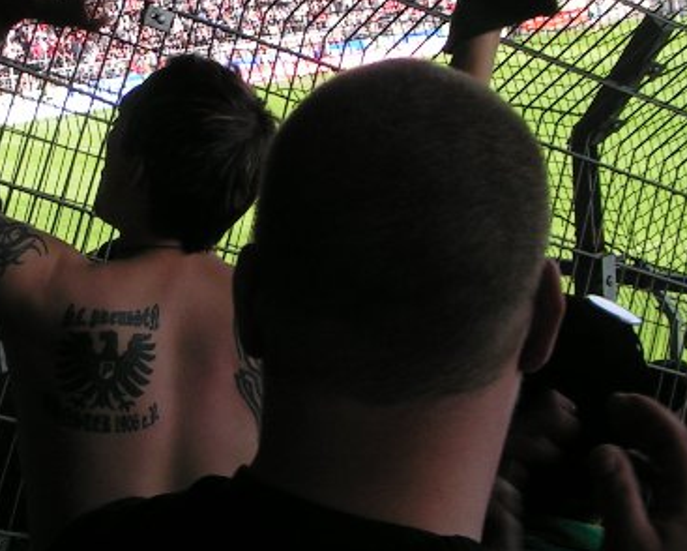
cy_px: 101
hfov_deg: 22.7
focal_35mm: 83
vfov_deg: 18.3
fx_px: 1688
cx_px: 140
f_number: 5.6
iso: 50
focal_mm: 6
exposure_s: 1/100
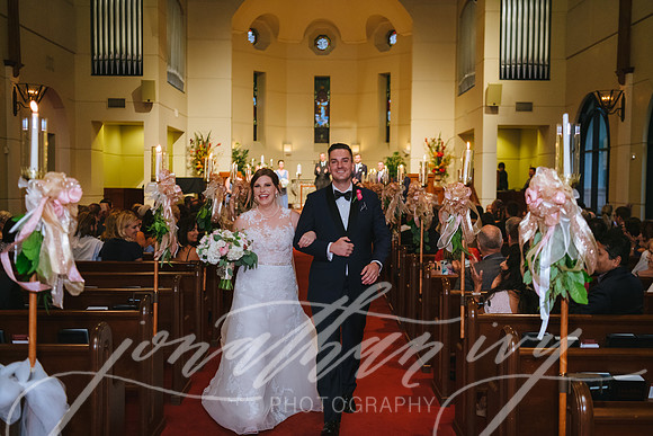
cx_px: 326
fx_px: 798
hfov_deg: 44.5
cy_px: 218
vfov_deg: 30.5
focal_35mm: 44
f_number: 2.8
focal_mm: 44
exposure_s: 1/160
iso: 1600
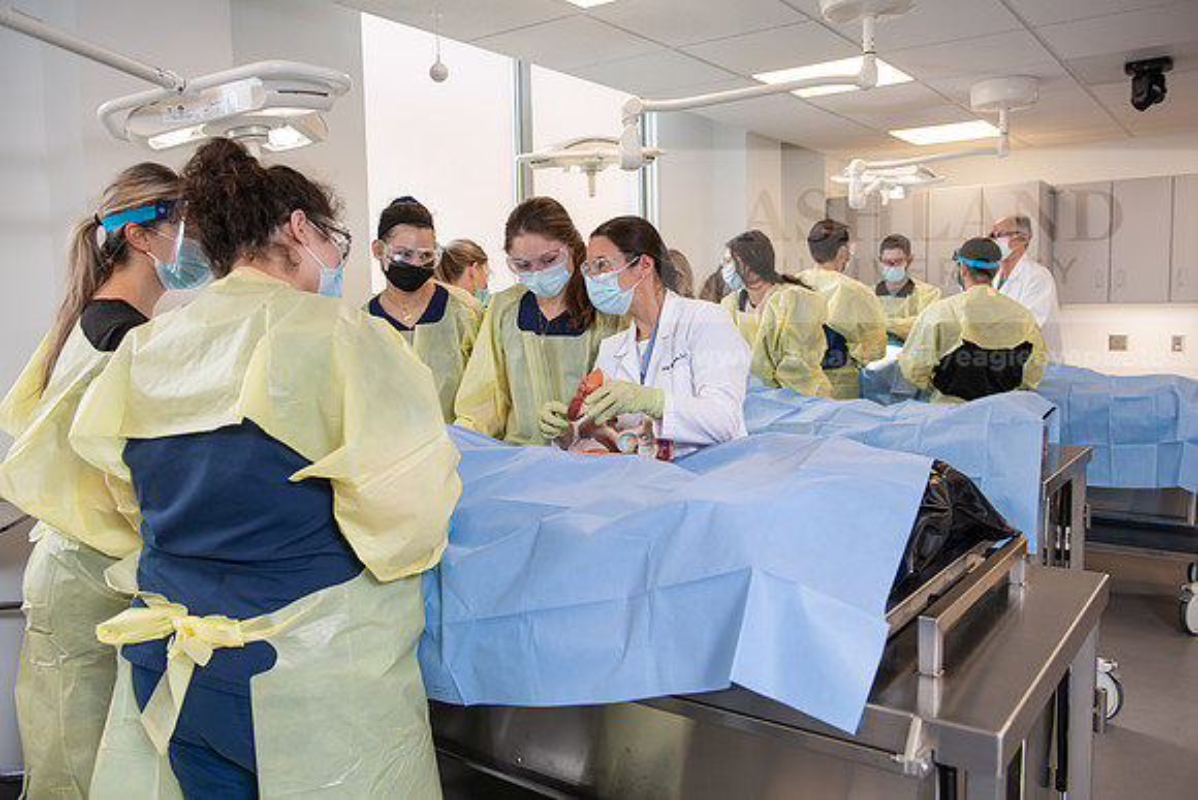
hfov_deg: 63.6
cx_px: 599
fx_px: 965
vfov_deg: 45.0
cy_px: 400
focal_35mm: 29
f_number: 4
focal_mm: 29
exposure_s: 1/200
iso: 500
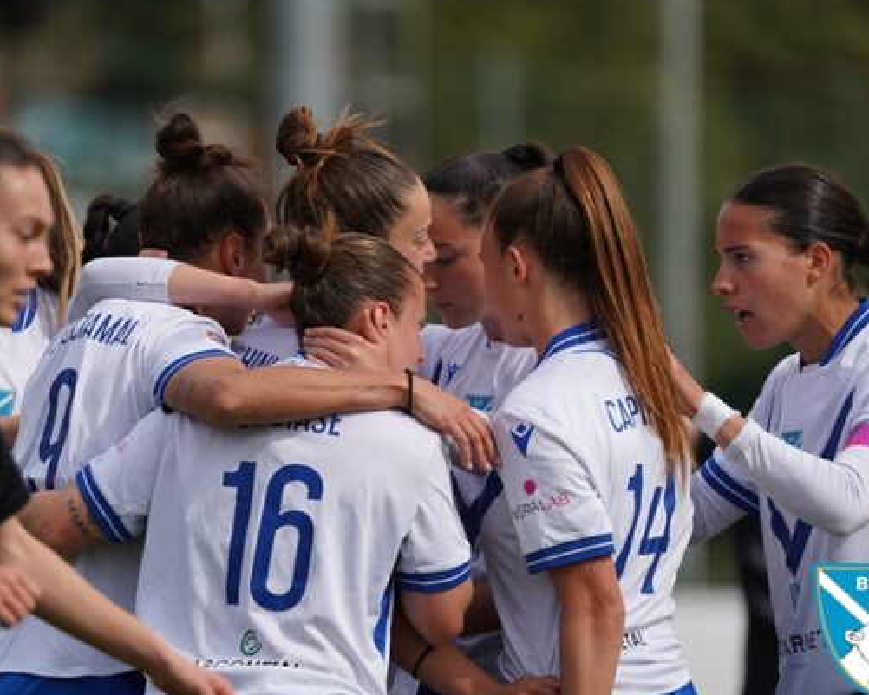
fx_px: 18496
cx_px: 415
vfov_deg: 2.2
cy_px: 359
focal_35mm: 719
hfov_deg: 2.7
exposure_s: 1/1600
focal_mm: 600
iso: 250
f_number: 6.3
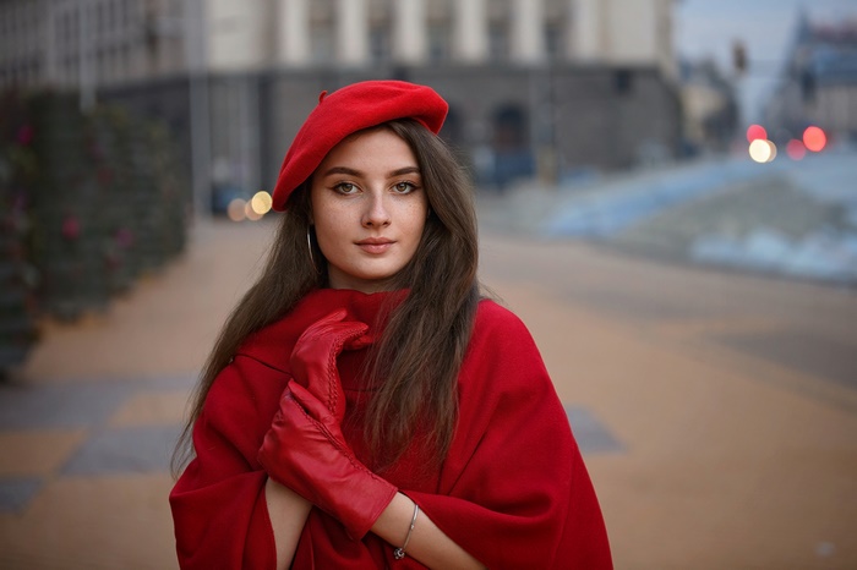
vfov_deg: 17.0
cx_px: 428
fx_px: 1903
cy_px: 285
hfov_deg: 25.4
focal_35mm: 80
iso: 800
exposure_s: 1/400
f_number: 2.8
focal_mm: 80
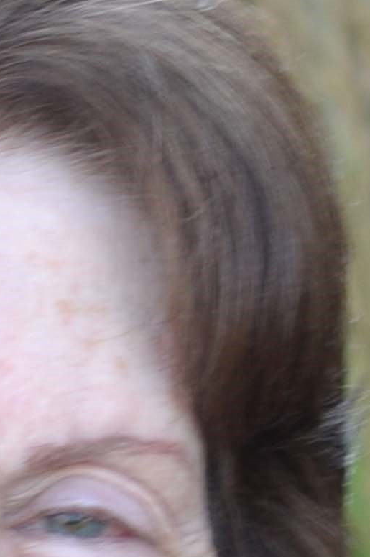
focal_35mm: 706
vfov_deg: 2.9
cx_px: -228
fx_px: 10904
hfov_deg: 1.9
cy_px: 1068
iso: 250
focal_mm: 85
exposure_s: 1/60
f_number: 8
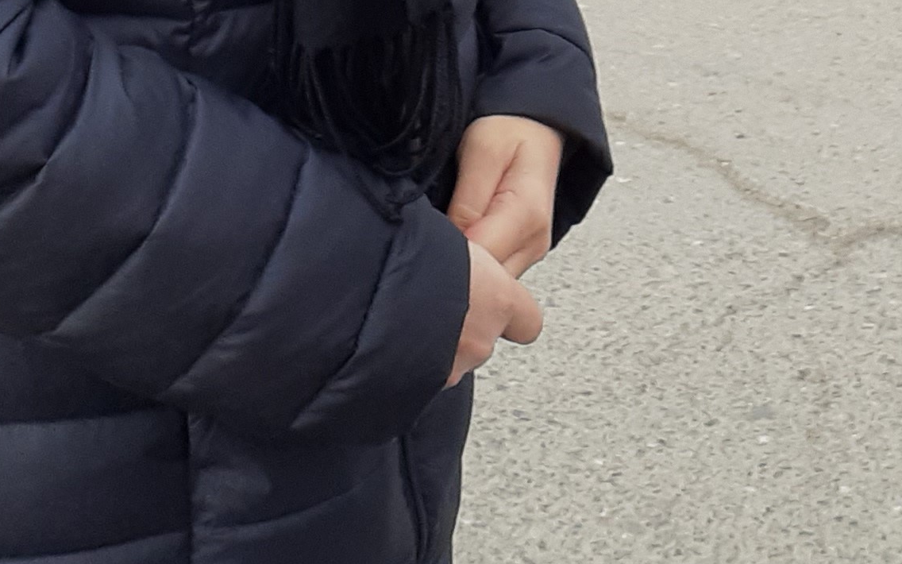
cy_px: -442
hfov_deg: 19.6
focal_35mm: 104
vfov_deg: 11.7
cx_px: 830
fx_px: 2557
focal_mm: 3.6
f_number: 1.9
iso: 40
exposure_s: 1/707
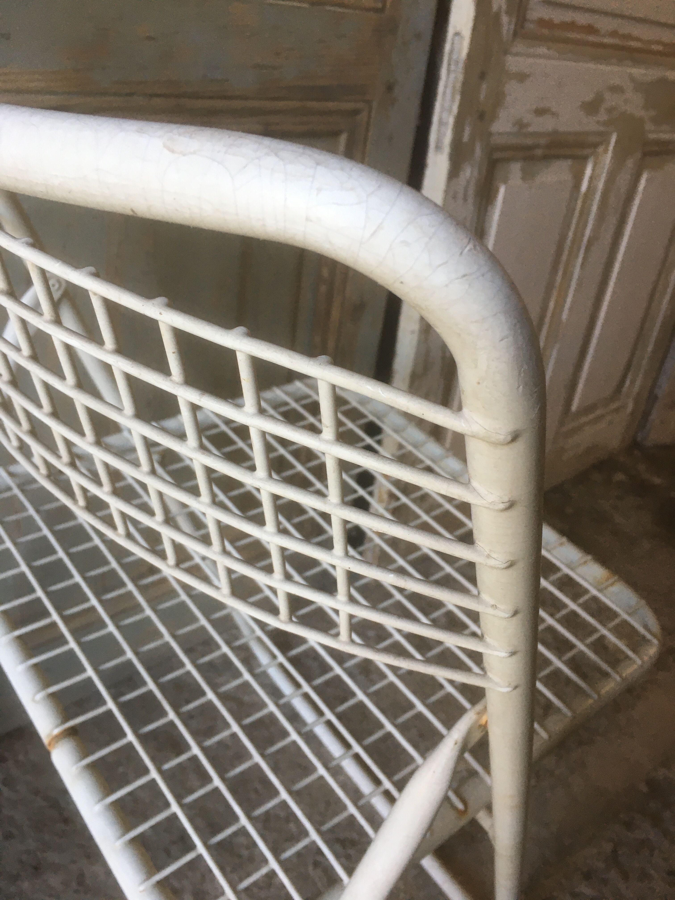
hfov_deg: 48.2
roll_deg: -11.1
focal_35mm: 29
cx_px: 338
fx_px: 754
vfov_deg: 61.7
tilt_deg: -32.5
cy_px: 450
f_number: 2.2
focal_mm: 4.15
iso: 32
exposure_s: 1/33
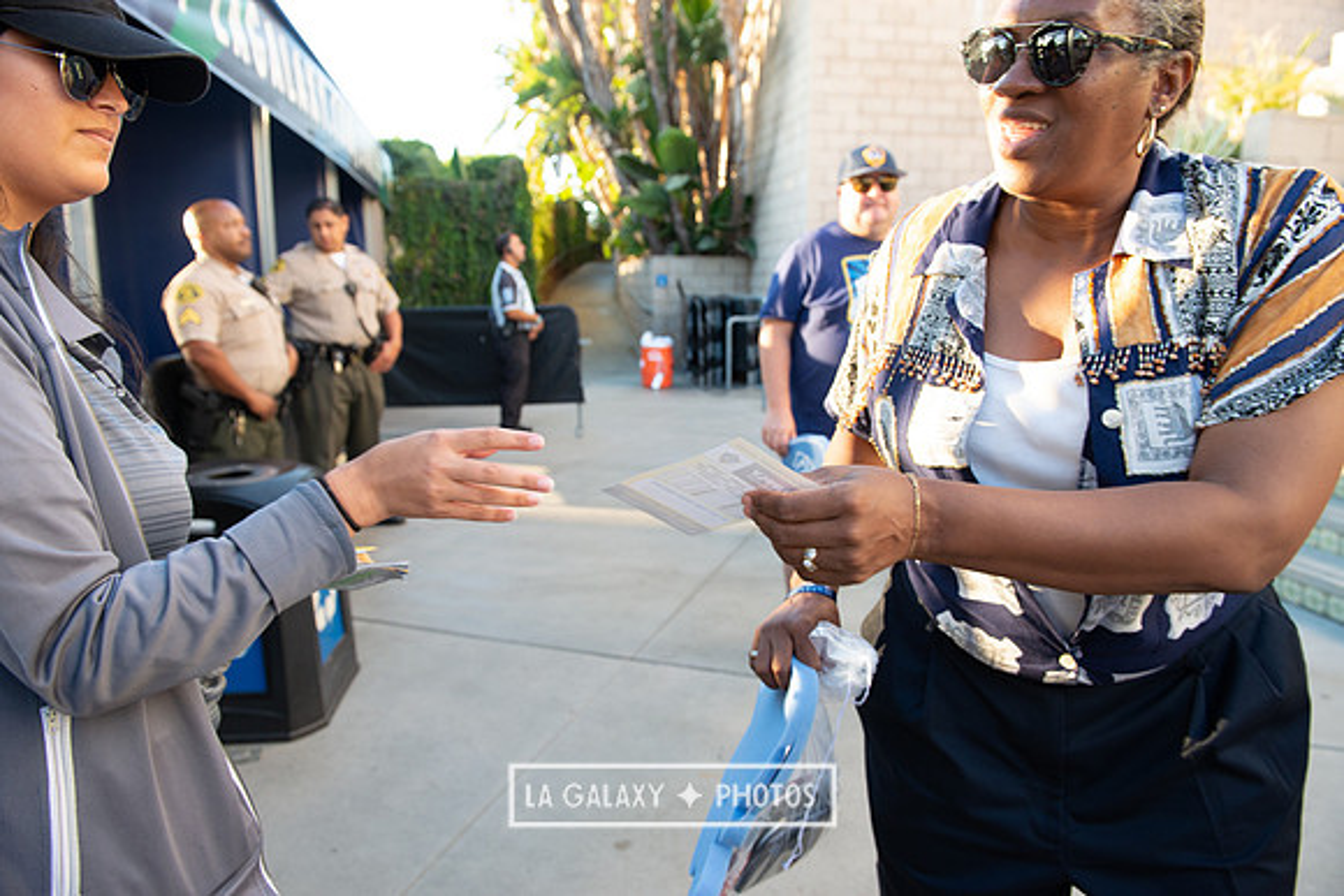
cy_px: 448
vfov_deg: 53.2
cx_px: 672
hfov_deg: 73.7
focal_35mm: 24
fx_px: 896
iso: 800
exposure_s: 1/250
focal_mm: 24
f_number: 4.5
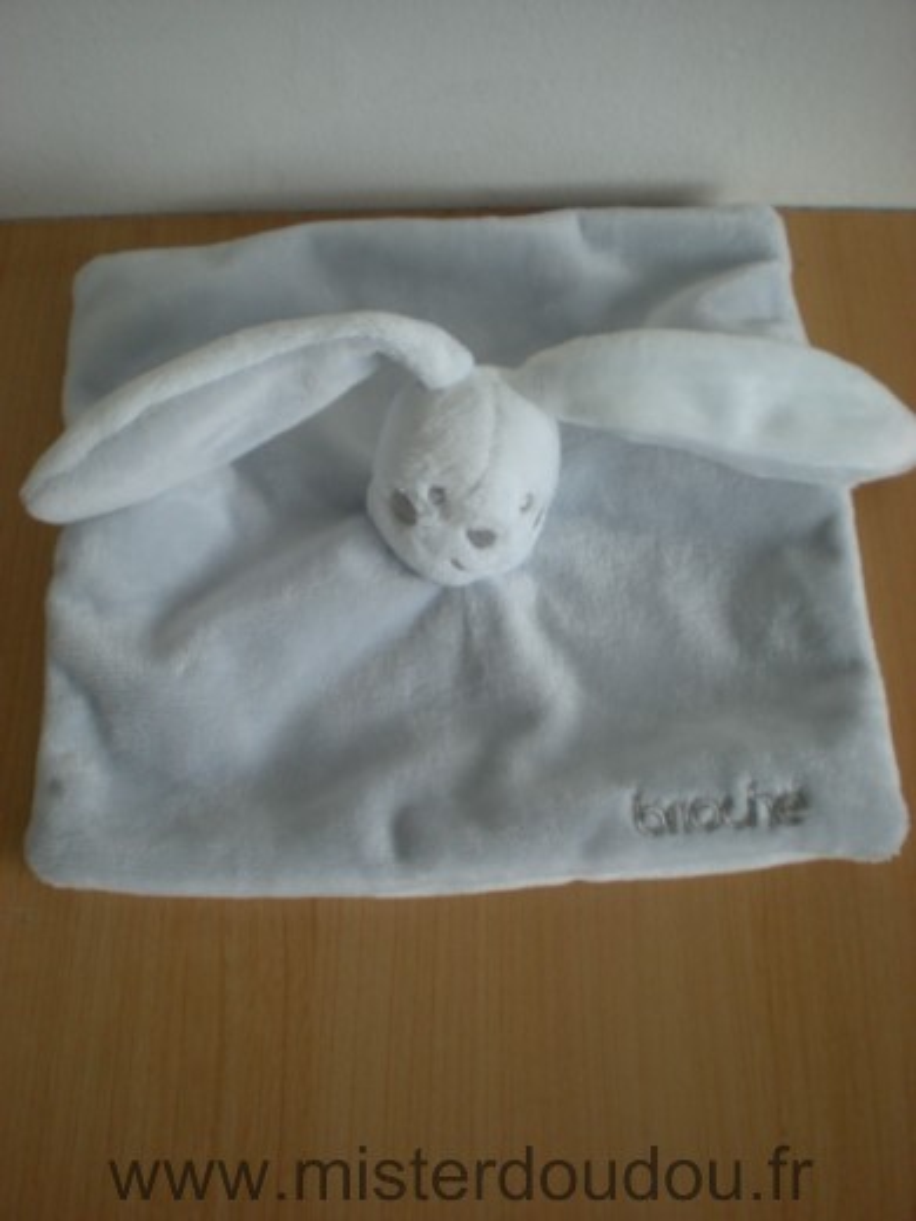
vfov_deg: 49.0
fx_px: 1341
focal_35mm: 38
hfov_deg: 37.7
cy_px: 610
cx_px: 458
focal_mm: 6.3
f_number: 3.1
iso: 200
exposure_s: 1/13.8
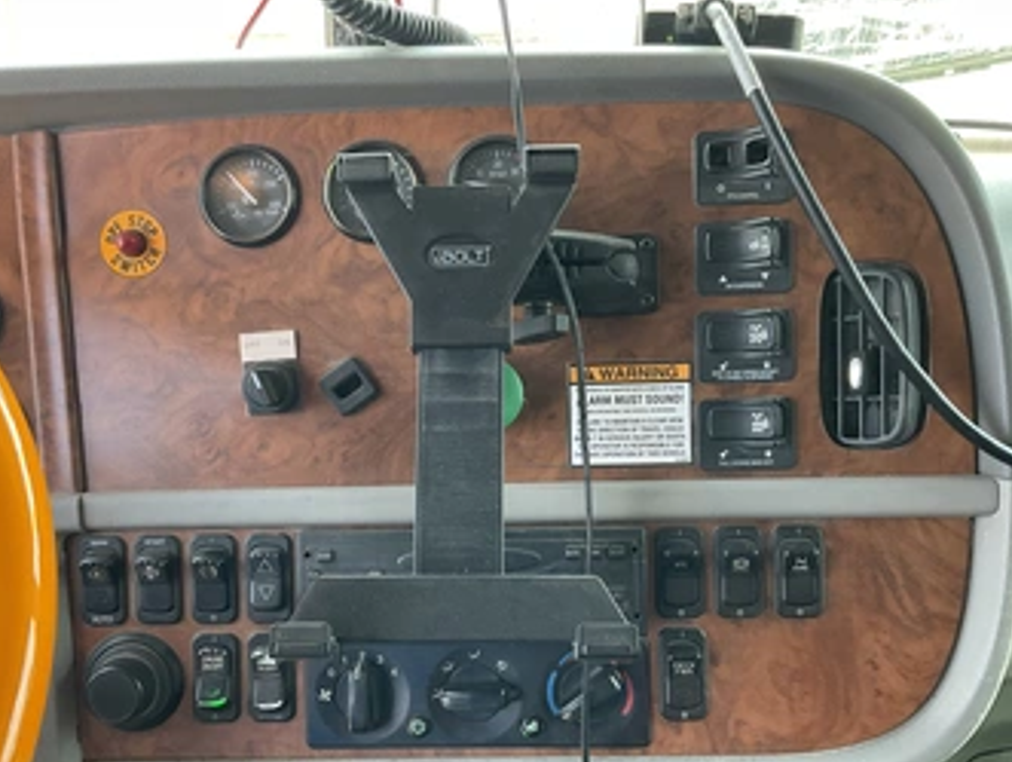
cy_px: 438
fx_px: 1024
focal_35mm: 35
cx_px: 486
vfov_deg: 40.7
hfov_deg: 52.6
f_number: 1.8
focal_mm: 3
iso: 64
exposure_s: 1/113
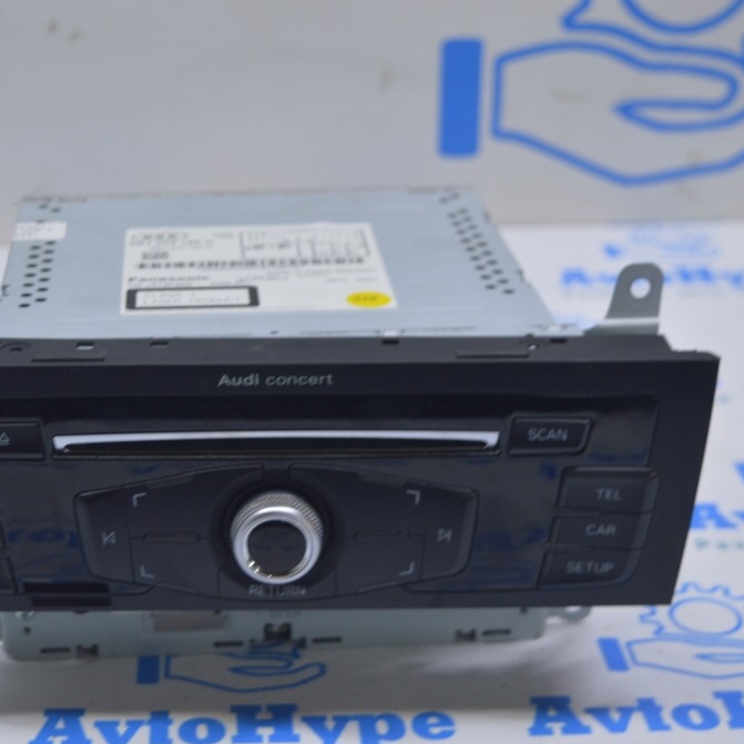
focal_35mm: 70
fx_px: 1702
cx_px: 248
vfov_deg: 24.7
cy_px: 373
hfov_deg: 24.5
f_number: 5.6
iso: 400
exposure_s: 1/30
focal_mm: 36
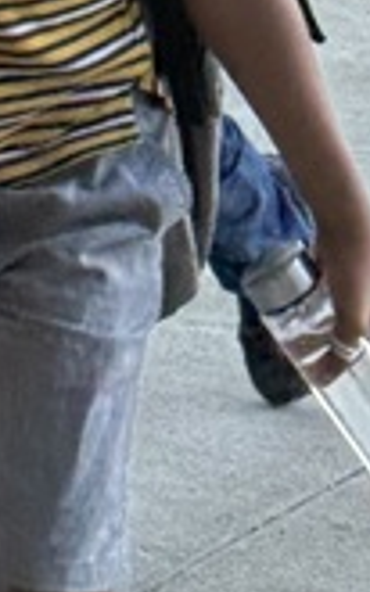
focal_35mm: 315
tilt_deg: -8.6
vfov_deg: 6.4
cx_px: -230
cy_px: -728
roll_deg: +4.4
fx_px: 5087
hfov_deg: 4.1
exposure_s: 1/249
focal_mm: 6.76
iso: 80
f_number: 1.78
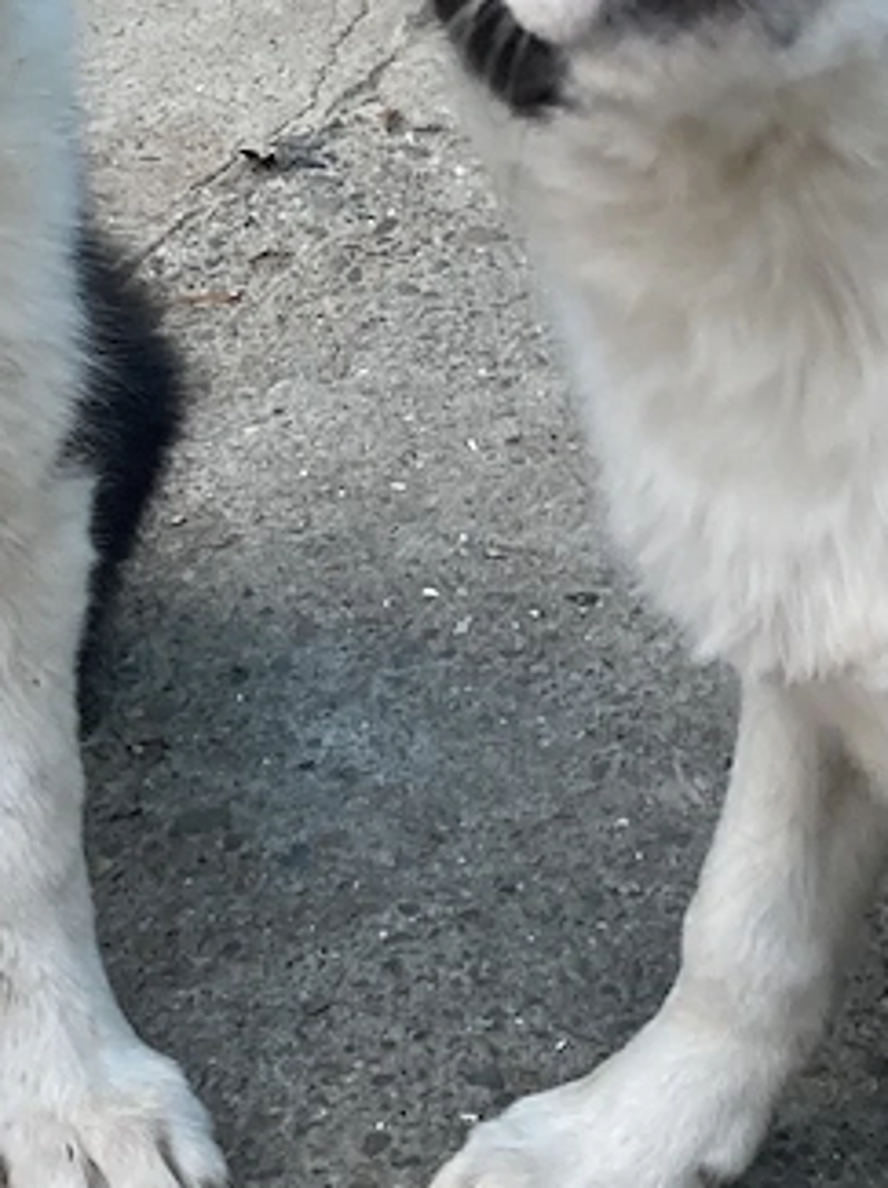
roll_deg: +4.7
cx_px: 216
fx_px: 3941
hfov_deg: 12.8
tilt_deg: -20.3
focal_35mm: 115
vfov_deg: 16.9
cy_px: 157
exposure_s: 1/72
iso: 80
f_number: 1.8
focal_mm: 3.99
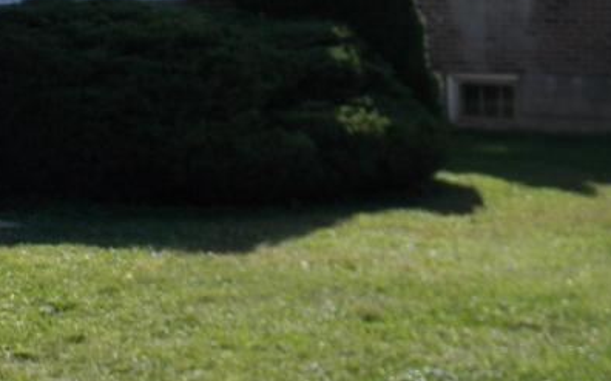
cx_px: -184
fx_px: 1797
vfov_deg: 11.9
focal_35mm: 108
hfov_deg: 18.0
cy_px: -31
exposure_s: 1/675
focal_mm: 5
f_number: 3.5
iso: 80
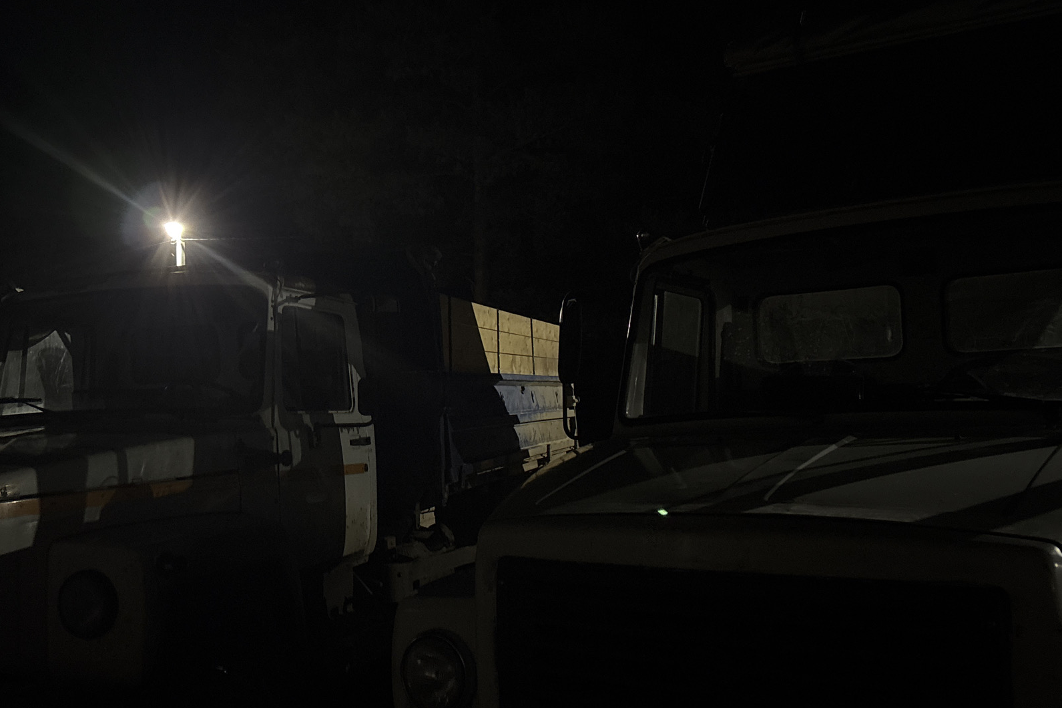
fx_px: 1003
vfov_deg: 38.9
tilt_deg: +1.5
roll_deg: +0.4
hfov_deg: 55.4
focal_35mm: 34
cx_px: 423
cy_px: 363
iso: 2000
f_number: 1.6
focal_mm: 5.96
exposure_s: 1/15
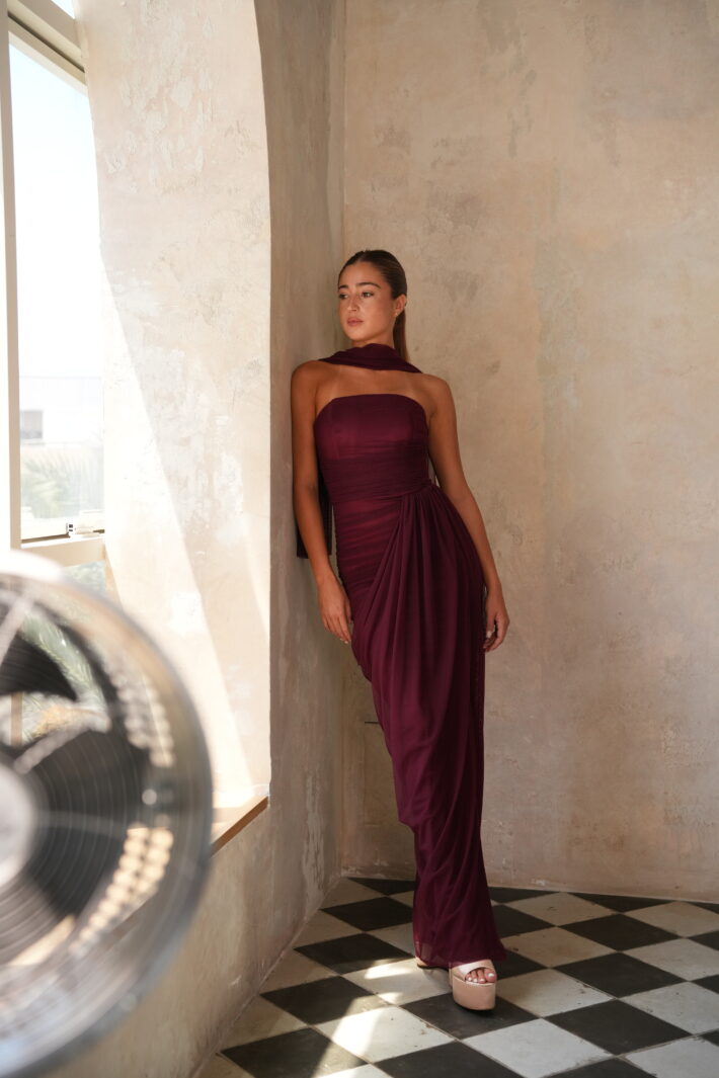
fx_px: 1459
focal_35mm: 49
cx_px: 360
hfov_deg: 27.7
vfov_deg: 40.6
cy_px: 539
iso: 800
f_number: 4
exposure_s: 1/400
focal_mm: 48.7
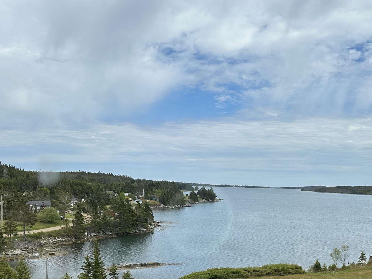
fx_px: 441
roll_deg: -1.7
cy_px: 221
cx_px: 229
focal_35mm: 41
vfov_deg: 34.2
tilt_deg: -4.0
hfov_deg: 45.4
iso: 80
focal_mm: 6.86
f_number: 1.78
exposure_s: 1/5000
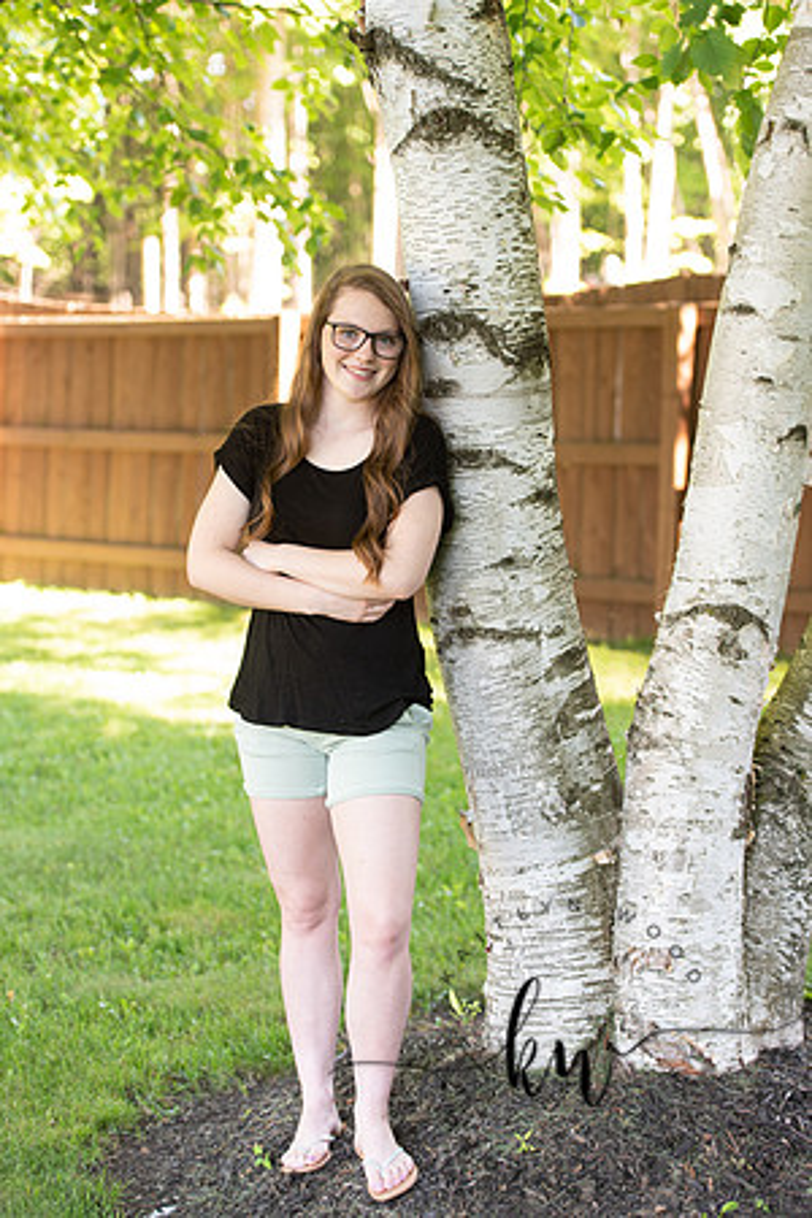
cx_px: 406
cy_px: 609
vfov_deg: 27.0
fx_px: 2537
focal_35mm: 75
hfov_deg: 18.2
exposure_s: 1/200
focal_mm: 75
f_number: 2.8
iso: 400
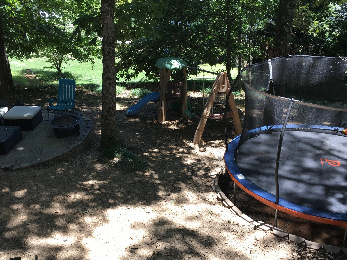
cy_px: 132
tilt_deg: -25.6
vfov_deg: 38.7
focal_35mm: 37
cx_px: 161
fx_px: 371
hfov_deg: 50.1
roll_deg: +3.2
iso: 25
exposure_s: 1/167
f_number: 2.2
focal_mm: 4.15
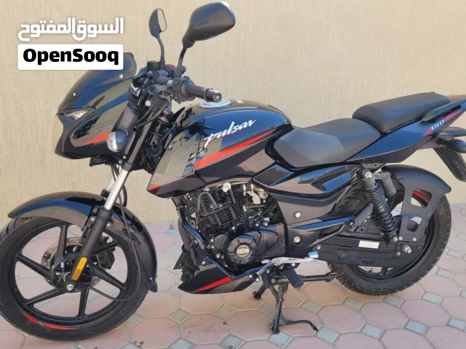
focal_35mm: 26
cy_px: 174
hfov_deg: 67.3
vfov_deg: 53.1
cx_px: 233
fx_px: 350
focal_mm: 5.4
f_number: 1.8
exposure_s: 1/500
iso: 40
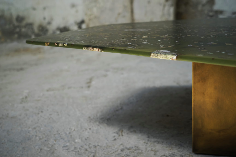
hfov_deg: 38.2
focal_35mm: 52
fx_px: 341
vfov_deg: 26.0
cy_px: 78
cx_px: 118
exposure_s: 1/160
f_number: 4.5
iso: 200
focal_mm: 52
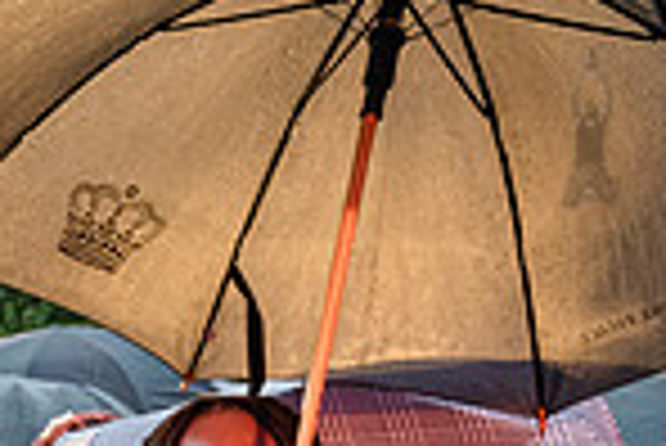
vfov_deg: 13.3
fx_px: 1741
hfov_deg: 19.4
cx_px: -284
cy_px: 782
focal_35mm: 94
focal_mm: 24
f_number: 3.2
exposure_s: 1/250
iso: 4000
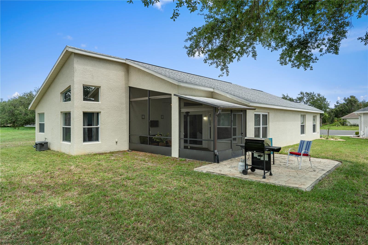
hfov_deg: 81.2
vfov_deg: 59.5
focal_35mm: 21
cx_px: 184
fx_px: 215
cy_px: 122
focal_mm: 21
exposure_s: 1/100
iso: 320
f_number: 9
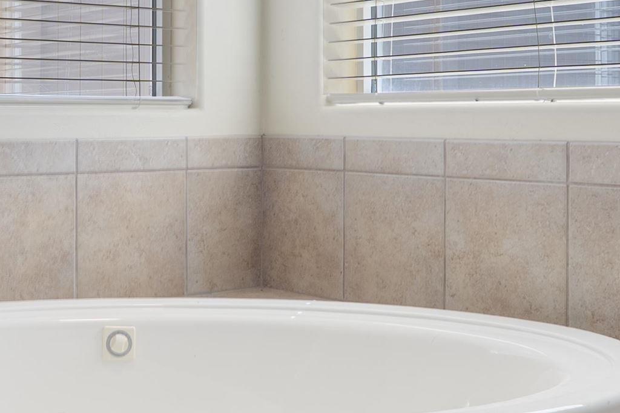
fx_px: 1137
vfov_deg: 20.6
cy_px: 142
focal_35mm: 66
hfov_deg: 30.1
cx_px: 170
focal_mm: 15
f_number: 6.3
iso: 100
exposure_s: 1/125
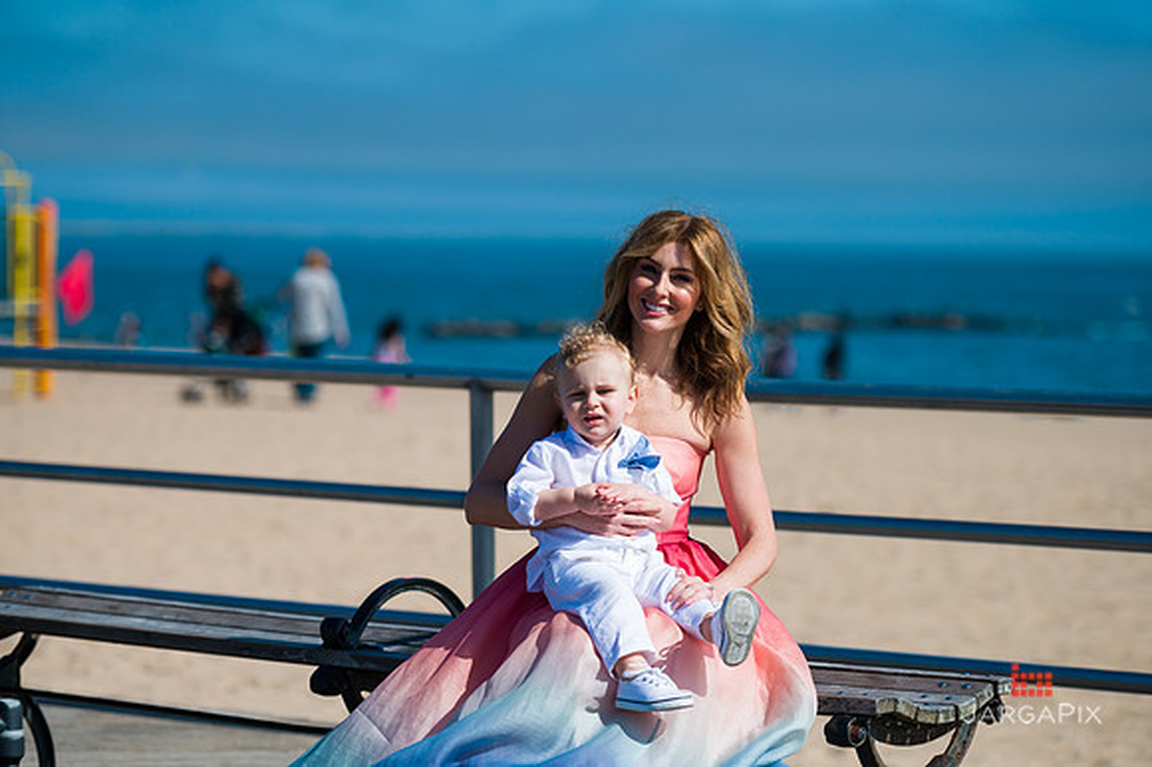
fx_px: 3902
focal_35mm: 122
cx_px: 576
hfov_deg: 16.8
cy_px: 384
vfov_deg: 11.2
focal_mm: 122
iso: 200
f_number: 3.2
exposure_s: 1/6400
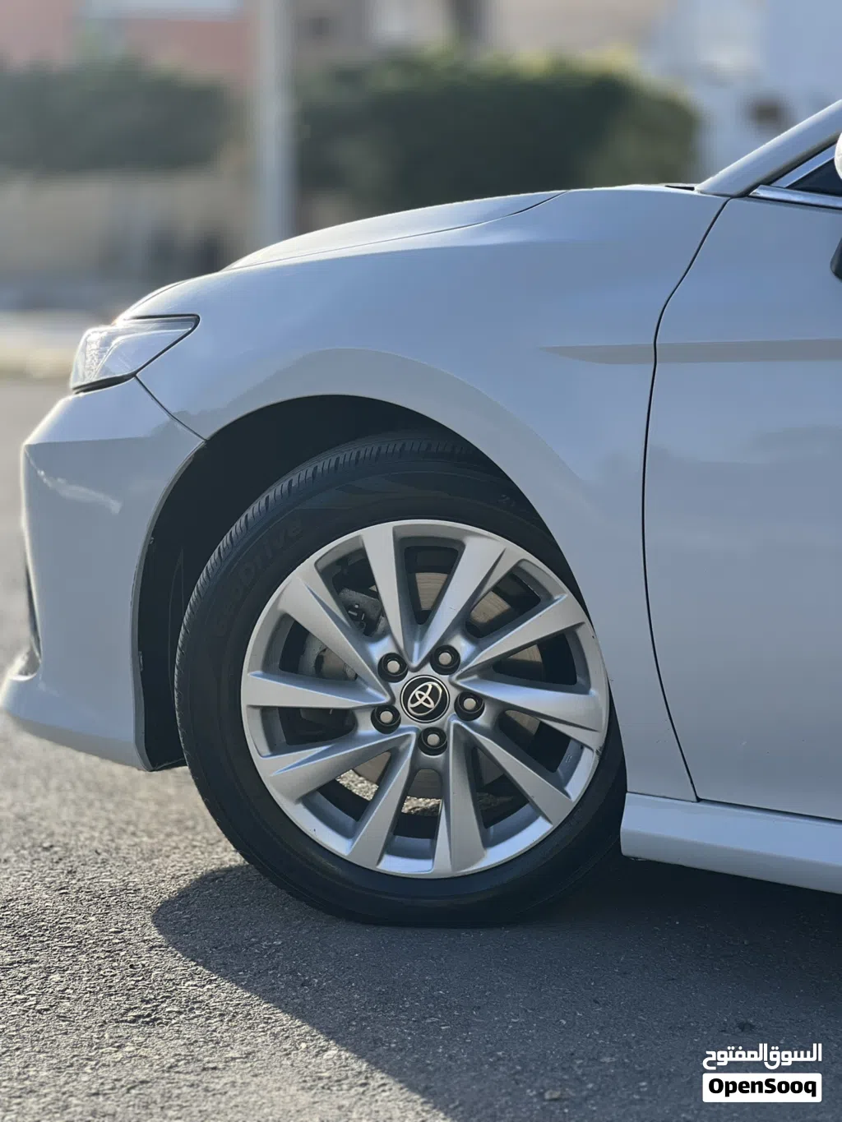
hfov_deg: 19.1
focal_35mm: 77
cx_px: 421
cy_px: 561
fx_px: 2497
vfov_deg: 25.3
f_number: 2.8
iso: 25
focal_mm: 9
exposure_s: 1/230
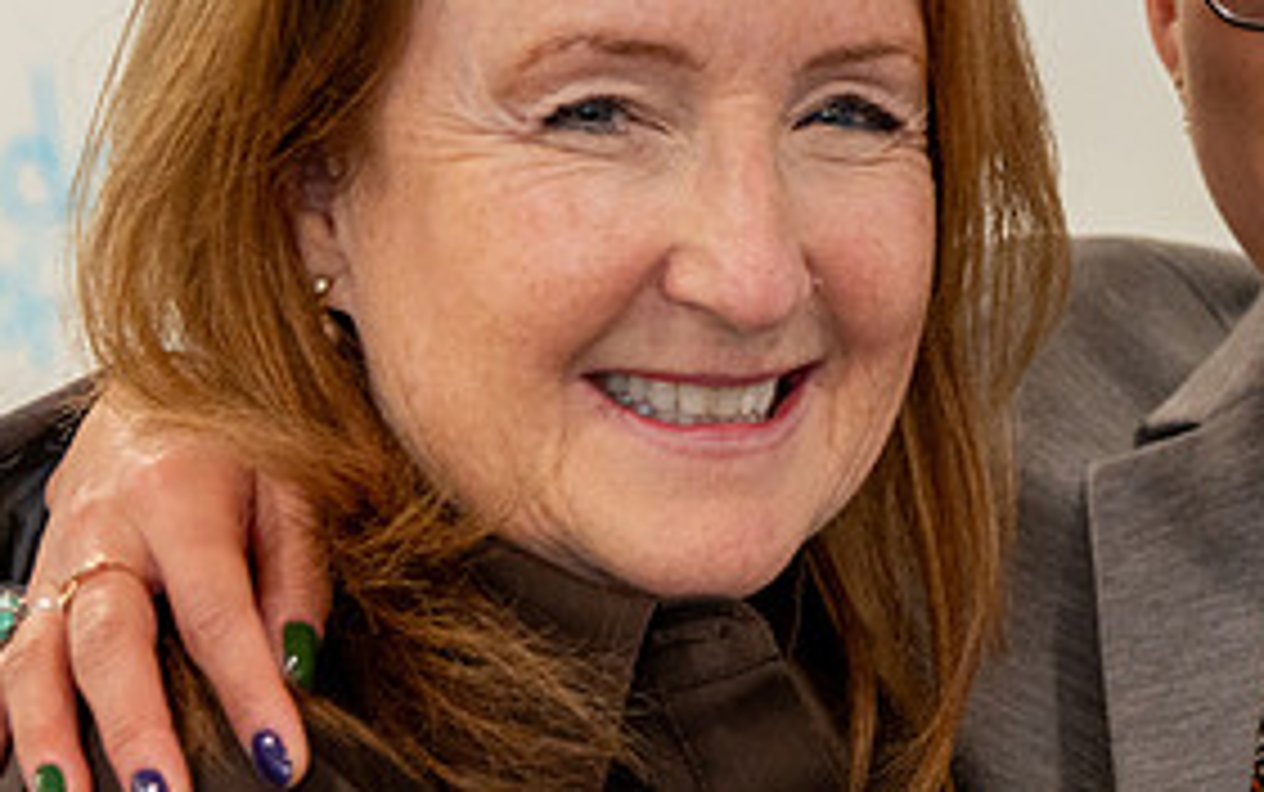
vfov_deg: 7.9
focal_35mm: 167
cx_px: 1002
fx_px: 5756
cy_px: 401
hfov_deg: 12.5
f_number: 4
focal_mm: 70
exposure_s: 1/160
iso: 1600
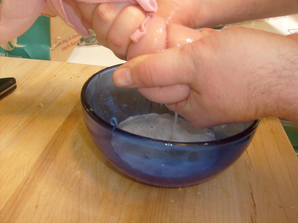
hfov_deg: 52.6
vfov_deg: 40.7
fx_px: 301
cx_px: 149
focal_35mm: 35
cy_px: 112
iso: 80
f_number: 2.8
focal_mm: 5.8
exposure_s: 1/8
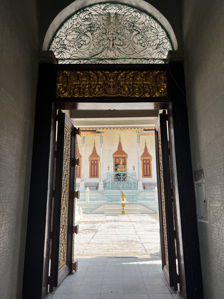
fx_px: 224
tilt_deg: +12.6
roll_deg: +0.3
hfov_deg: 53.1
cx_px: 112
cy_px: 150
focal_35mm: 26
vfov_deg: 67.3
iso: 50
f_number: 1.5
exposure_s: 1/1412
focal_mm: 5.7
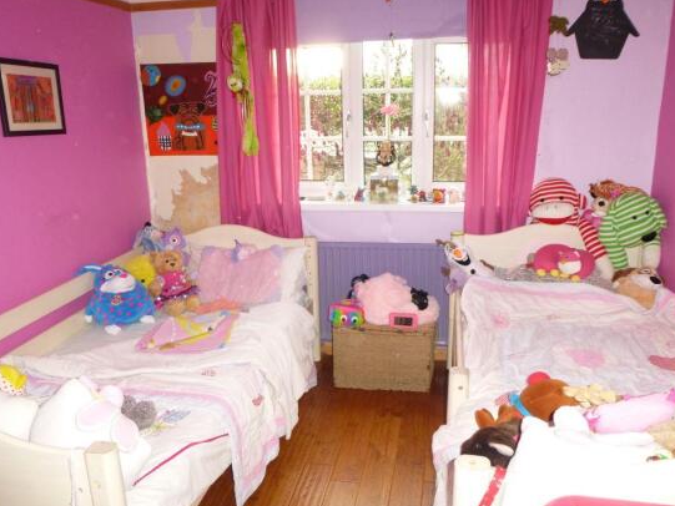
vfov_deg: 49.7
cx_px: 355
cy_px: 269
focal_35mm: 28
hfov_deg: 63.4
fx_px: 546
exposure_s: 1/60
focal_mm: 4.7
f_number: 3.4
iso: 400
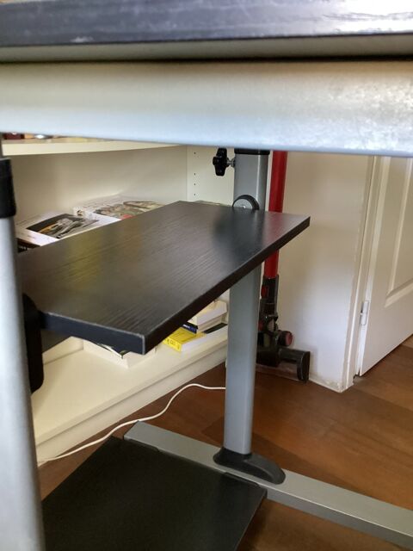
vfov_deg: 58.4
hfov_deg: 45.4
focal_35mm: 31
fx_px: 493
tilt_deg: -18.7
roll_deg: -1.3
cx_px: 206
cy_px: 276
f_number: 2.4
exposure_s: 1/30
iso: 320
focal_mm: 3.3
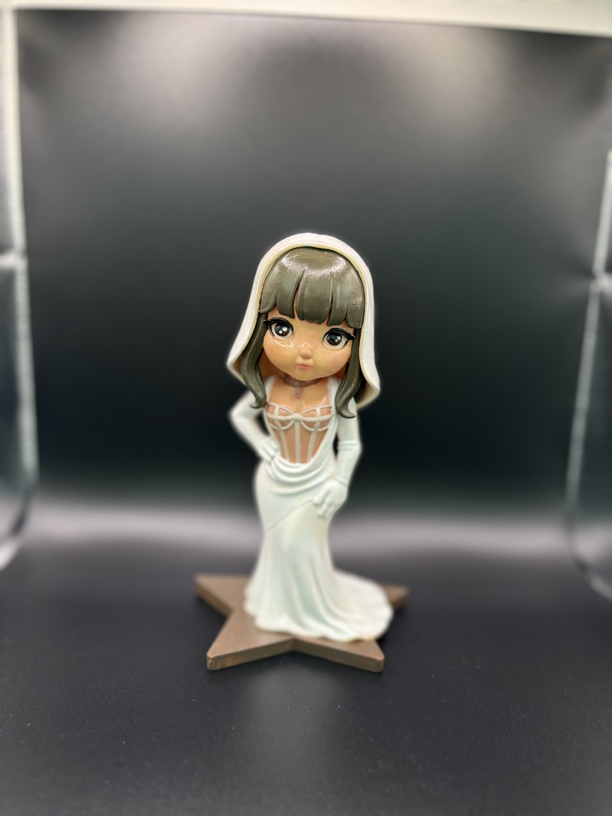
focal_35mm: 26
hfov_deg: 53.1
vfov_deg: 67.3
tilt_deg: -13.5
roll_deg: -1.7
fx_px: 613
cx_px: 306
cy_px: 408
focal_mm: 5.96
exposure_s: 1/60
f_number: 1.6
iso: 200
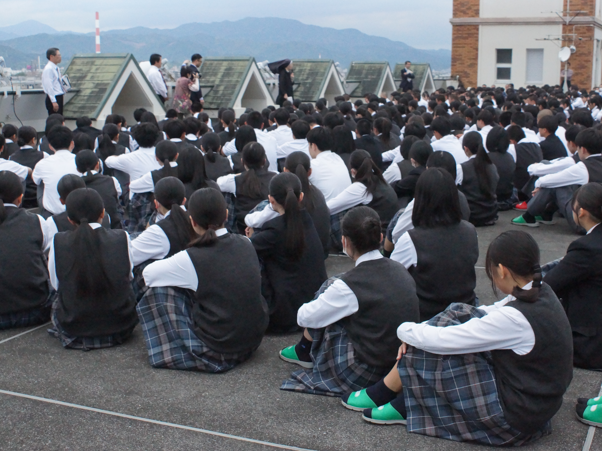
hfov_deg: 41.2
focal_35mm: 46
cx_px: 330
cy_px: 224
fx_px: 800
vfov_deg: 31.5
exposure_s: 1/8000
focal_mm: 28
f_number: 5.6
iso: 3200
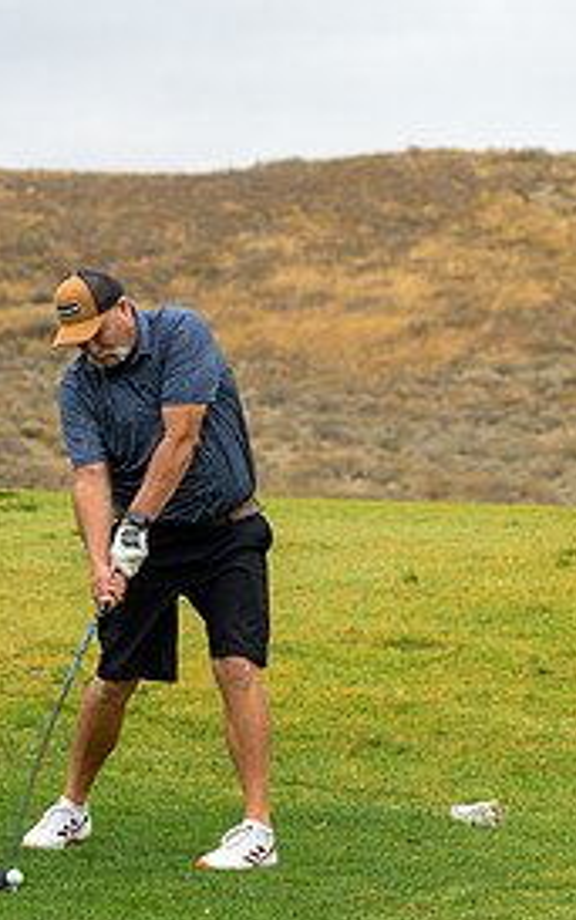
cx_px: 94
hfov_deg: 9.3
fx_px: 3536
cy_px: 583
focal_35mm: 141
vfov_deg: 14.8
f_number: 4
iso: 800
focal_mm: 84
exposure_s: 1/2500
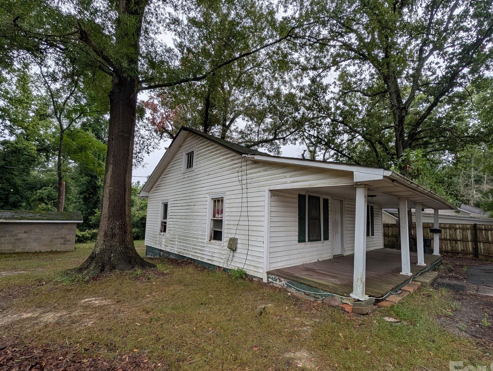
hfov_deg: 102.0
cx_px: 251
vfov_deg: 85.7
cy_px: 200
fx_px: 200
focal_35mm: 14
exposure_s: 1/1045
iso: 49
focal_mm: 2.02
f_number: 1.7
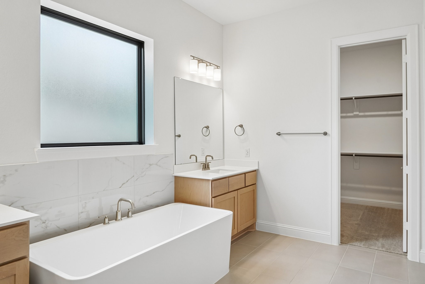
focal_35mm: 24
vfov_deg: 53.1
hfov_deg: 73.7
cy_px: 142
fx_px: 283
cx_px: 212
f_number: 8
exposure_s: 1/125
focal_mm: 24
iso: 500
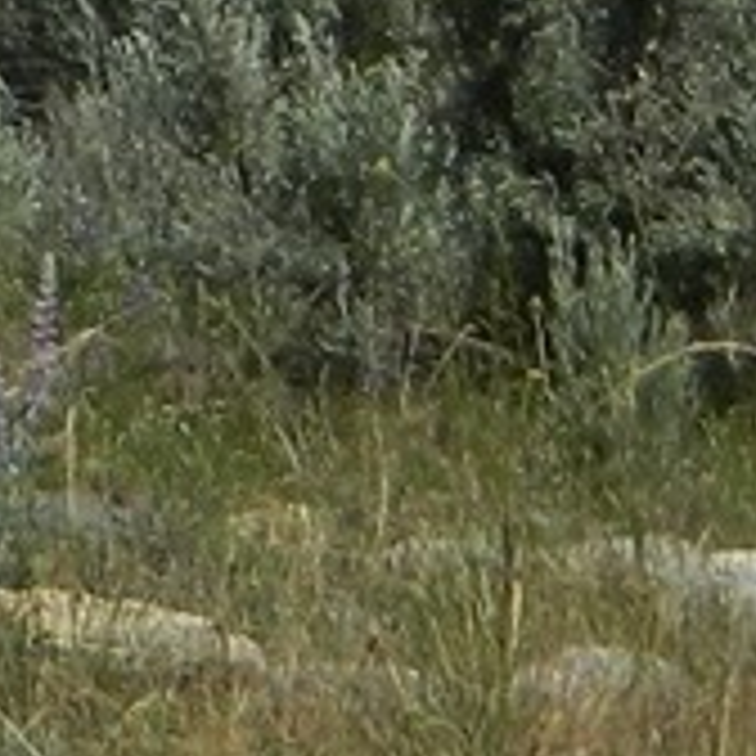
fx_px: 8525
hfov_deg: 4.9
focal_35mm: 345
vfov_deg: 4.9
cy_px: -1035
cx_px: -1390
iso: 80
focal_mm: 7.3
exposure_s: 1/250
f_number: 9.8
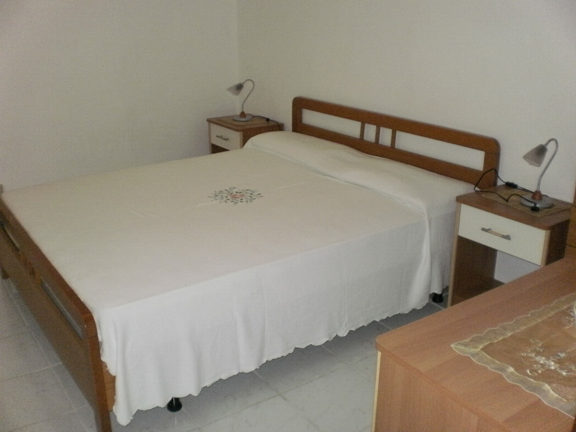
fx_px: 632
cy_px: 216
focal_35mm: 38
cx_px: 288
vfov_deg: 37.7
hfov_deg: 49.0
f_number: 3.1
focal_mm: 6.3
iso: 400
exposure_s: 1/250
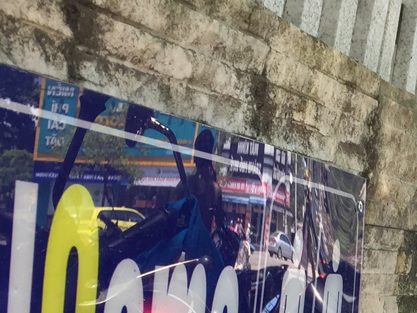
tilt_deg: -6.9
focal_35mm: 107
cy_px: 434
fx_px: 1288
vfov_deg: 13.2
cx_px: 507
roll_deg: -9.9
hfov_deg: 17.5
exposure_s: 1/218
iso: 32
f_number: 2.2
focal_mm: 4.15
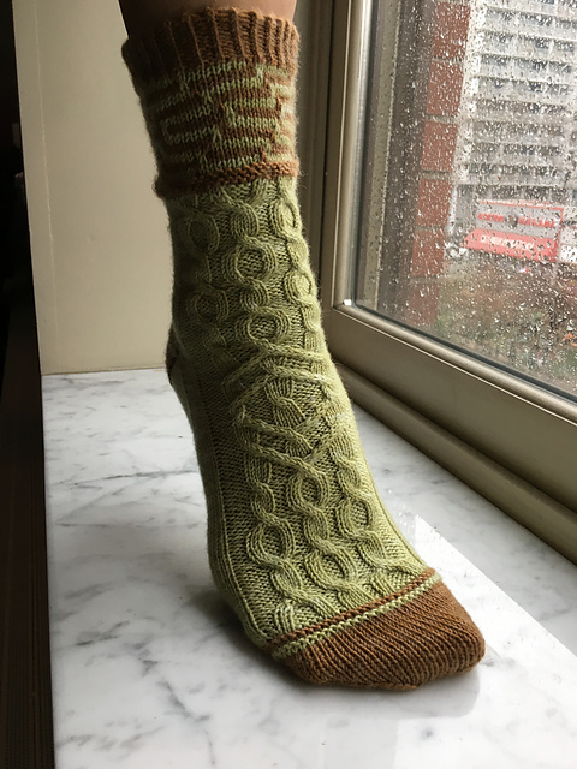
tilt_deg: -17.1
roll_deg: -1.8
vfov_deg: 61.7
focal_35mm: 29
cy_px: 384
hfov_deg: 48.2
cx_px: 288
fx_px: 645
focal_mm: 4.15
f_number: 2.2
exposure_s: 1/30
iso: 32
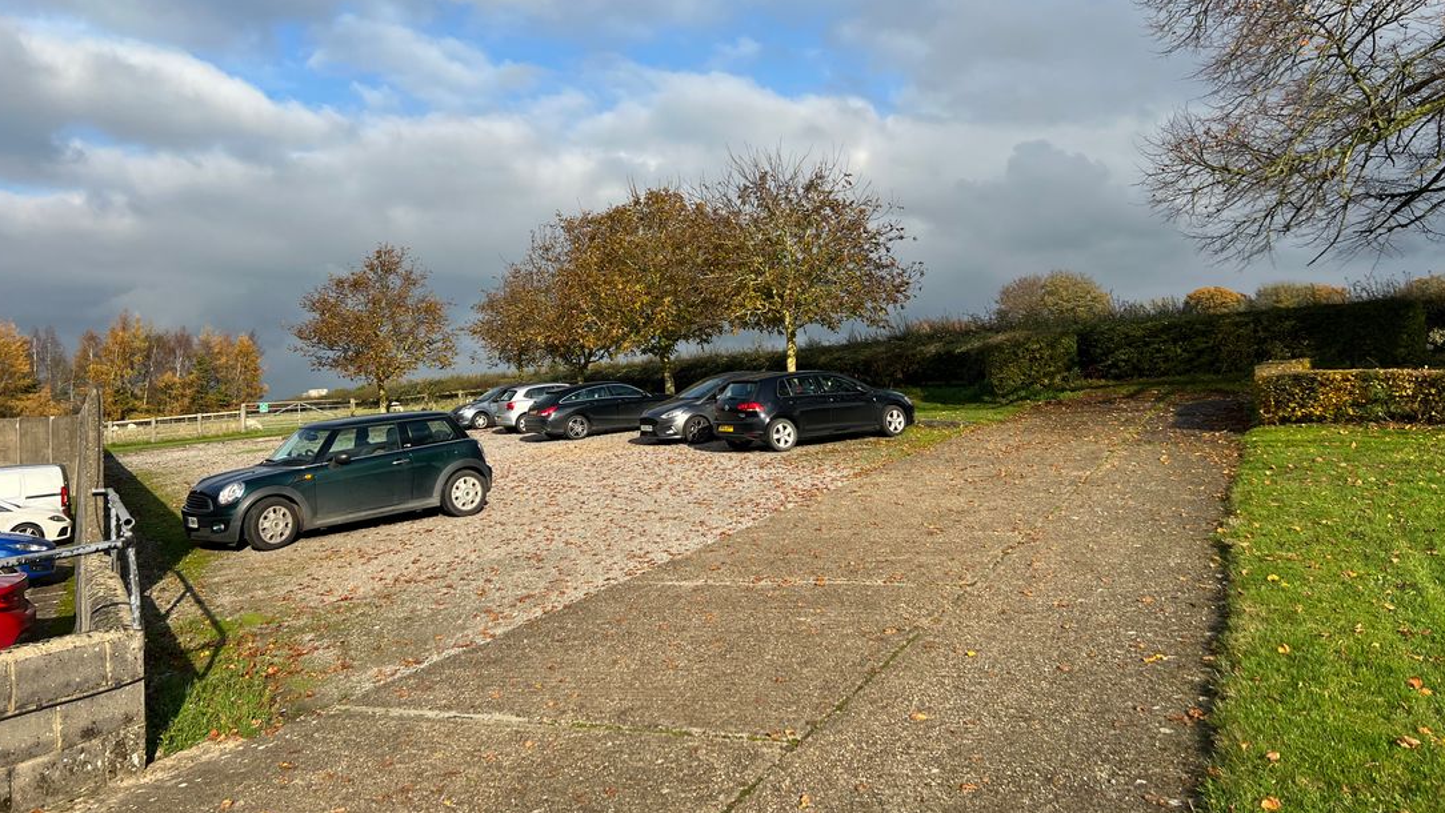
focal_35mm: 29
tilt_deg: +4.9
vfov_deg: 39.9
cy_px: 294
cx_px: 726
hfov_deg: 66.1
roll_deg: +2.7
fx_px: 1111
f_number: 1.5
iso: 50
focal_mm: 5.7
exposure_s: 1/4115
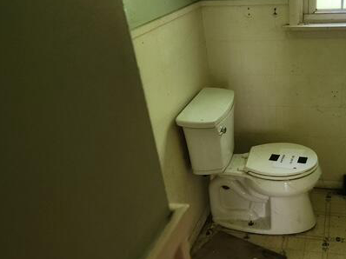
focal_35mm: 37
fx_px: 370
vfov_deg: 38.6
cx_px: 276
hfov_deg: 47.5
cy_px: 145
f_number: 1.8
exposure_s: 1/24
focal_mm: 5.4
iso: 640
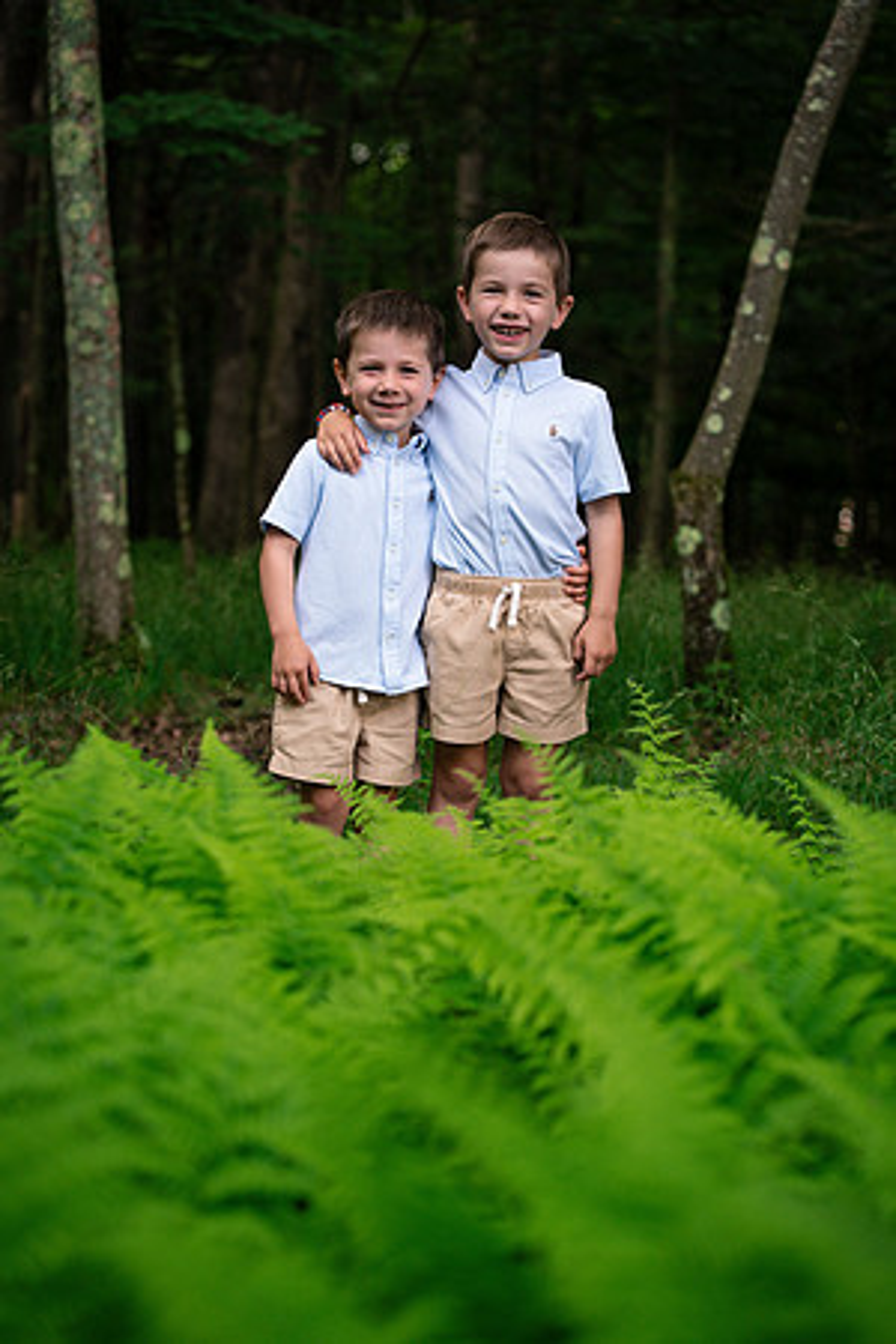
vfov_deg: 23.9
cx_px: 448
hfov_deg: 16.1
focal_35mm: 85
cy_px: 672
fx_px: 3173
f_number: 4
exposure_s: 1/200
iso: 200
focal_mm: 85
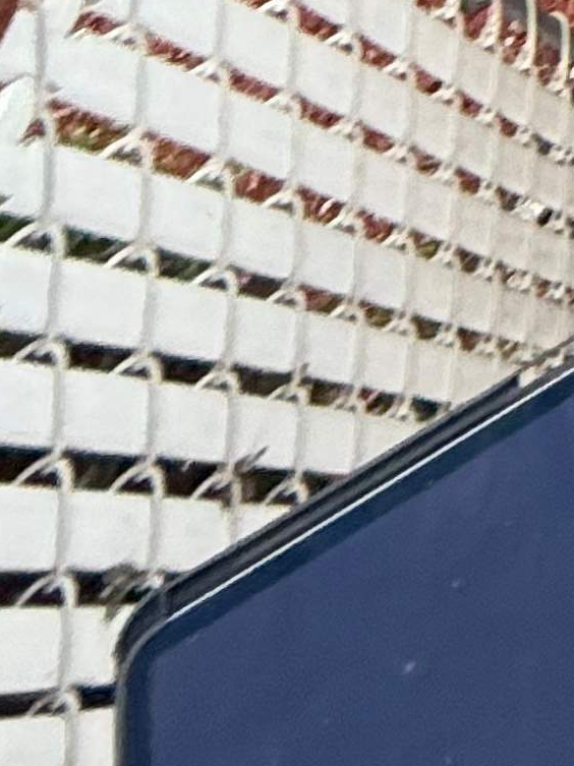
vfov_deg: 13.6
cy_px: -1247
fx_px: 1660
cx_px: 1508
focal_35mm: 75
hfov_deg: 12.9
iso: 250
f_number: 2.2
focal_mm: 2.22
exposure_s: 1/99
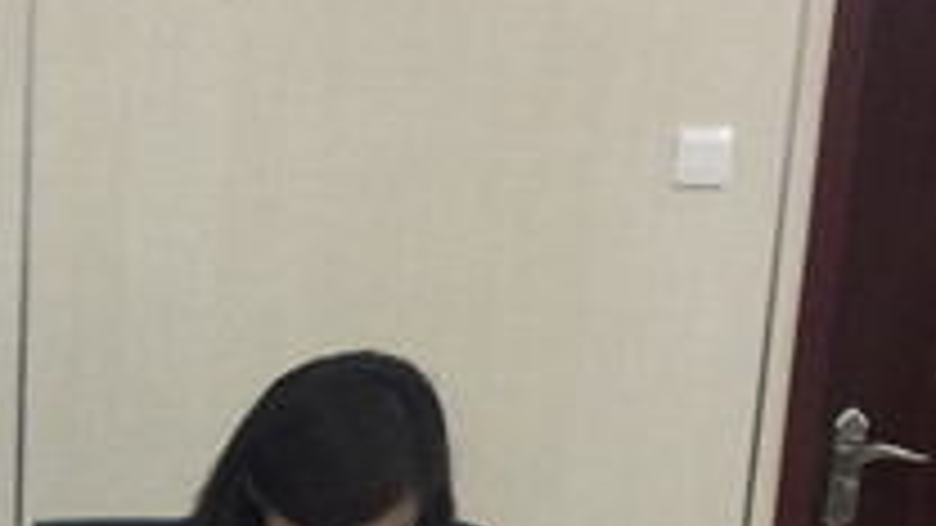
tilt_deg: -16.0
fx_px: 2259
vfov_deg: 12.7
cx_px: -18
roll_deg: -1.5
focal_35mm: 91
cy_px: 773
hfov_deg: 22.4
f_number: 2.2
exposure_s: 1/33
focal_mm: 4.15
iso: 64
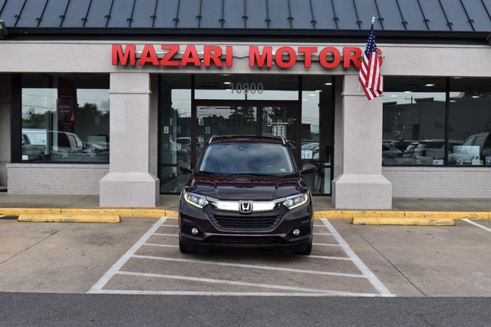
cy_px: 164
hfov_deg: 43.6
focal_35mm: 45
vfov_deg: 29.8
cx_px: 246
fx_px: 613
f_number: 11
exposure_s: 1/500
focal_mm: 30
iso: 400
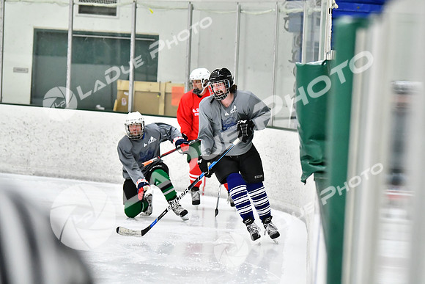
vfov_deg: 7.0
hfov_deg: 10.5
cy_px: 142
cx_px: 212
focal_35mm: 195
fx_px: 2303
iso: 5000
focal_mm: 130
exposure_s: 1/1250
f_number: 2.8
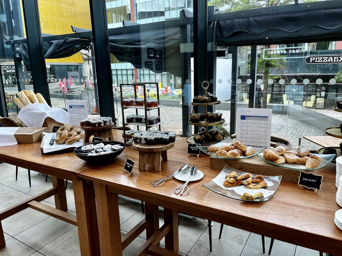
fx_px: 257
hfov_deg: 67.3
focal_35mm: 26
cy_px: 128
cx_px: 171
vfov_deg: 53.1
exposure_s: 1/100
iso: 100
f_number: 1.6
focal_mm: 5.1
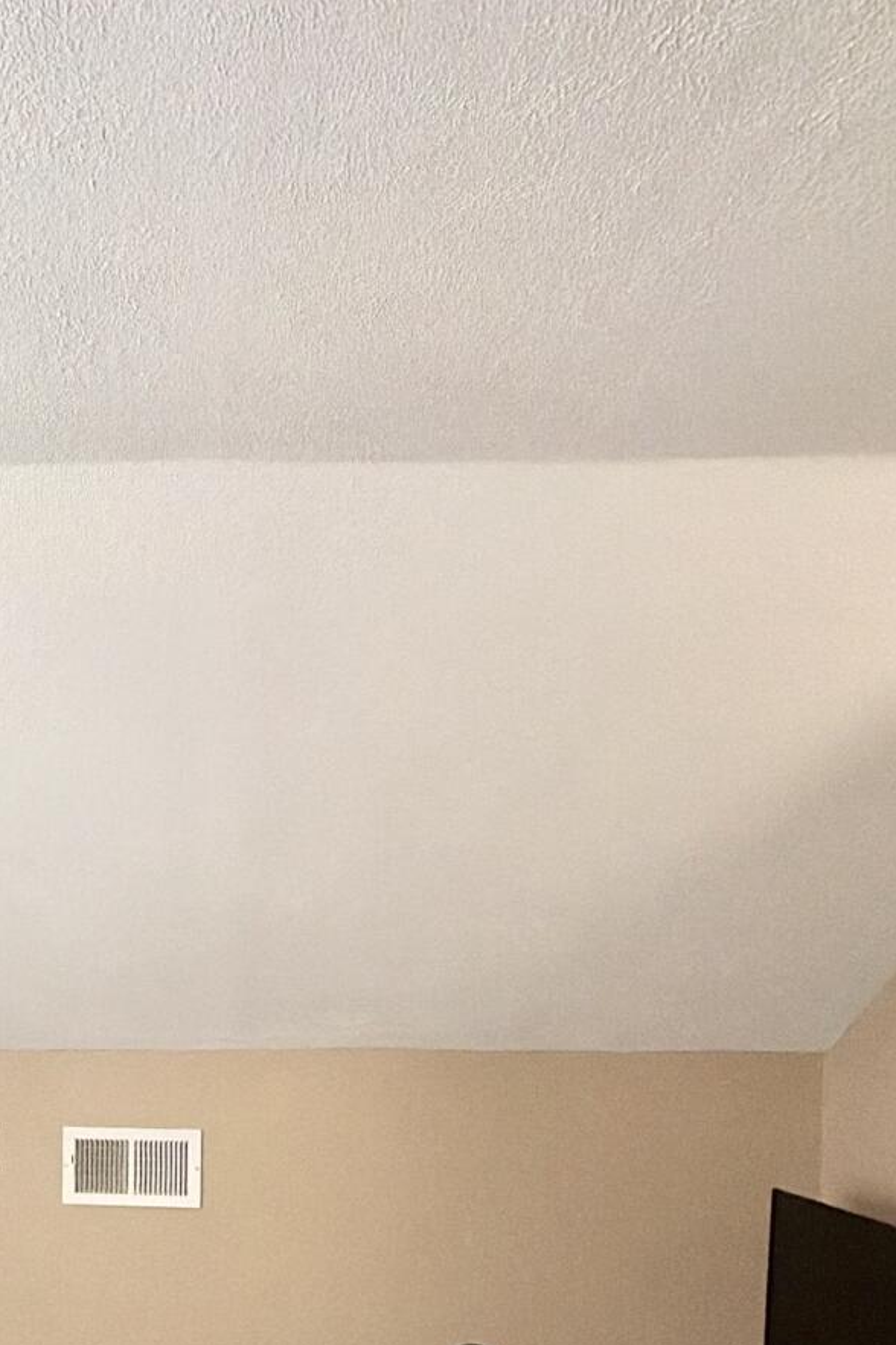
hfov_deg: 37.4
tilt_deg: -1.9
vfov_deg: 53.9
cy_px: 1049
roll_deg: -1.4
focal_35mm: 33
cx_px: 90
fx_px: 1232
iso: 500
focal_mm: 2.22
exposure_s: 1/60
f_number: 2.2
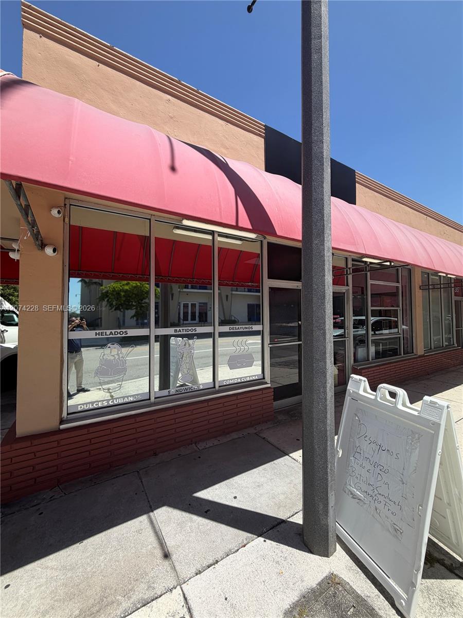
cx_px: 232
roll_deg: +0.3
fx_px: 250
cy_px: 309
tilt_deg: +1.5
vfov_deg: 102.1
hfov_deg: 85.7
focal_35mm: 14
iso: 20
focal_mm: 2.22
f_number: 2.2
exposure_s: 1/770
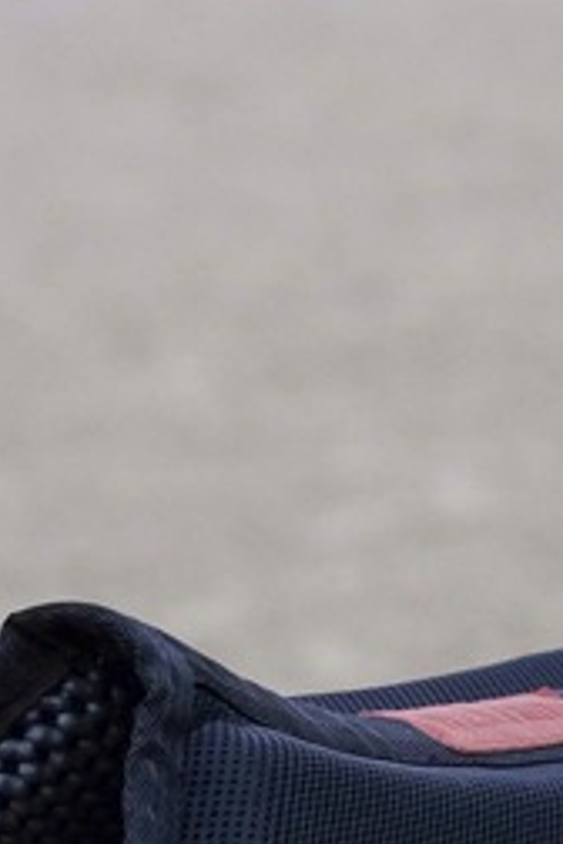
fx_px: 10016
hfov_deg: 3.2
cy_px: 1454
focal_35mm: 427
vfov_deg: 4.8
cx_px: 645
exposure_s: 1/180
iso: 800
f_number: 5.6
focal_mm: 70
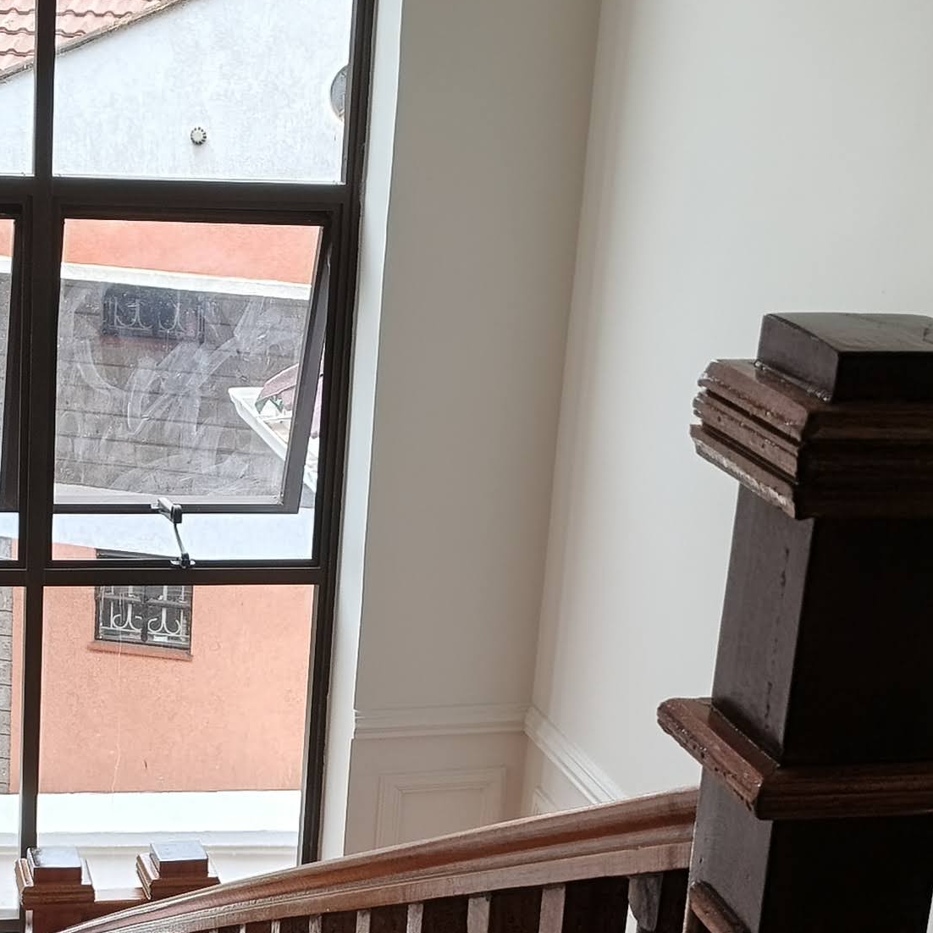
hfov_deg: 22.8
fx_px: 2287
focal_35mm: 75
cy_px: 753
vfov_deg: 22.7
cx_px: 209
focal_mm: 5.56
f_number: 1.8
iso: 70
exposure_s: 1/100
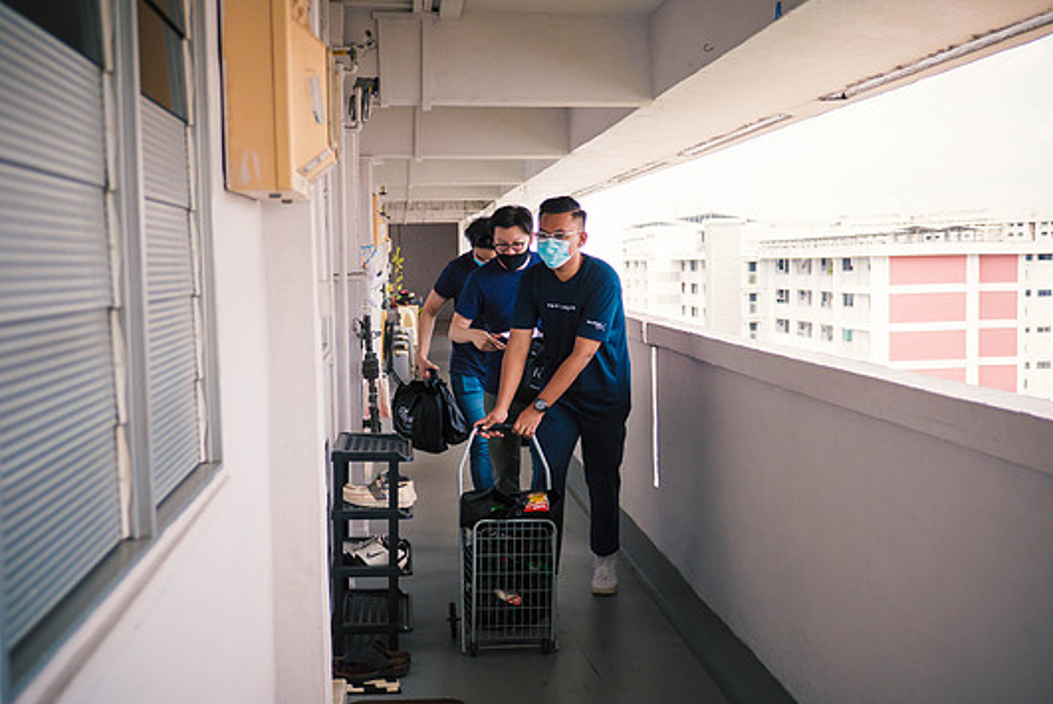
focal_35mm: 42
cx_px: 543
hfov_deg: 46.4
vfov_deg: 32.0
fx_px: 1229
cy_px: 352
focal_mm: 18
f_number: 1.8
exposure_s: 1/1600
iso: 320
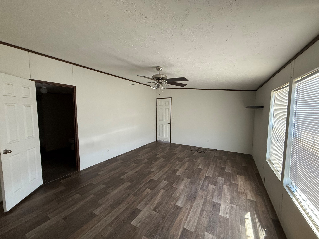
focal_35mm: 14
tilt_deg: -3.5
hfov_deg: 102.1
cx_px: 160
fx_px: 129
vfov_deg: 85.7
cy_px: 120
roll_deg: +1.2
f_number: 2.2
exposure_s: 1/99
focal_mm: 2.22
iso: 320
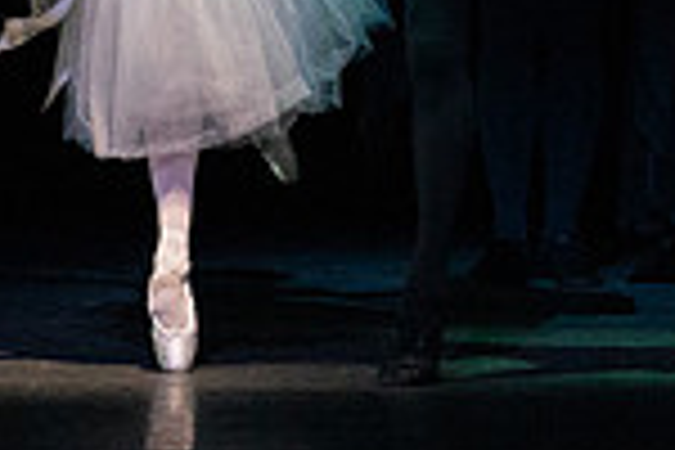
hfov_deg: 2.7
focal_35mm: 773
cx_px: 104
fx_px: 14493
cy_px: -236
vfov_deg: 1.8
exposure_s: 1/400
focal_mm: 200
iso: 20000
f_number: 4.5
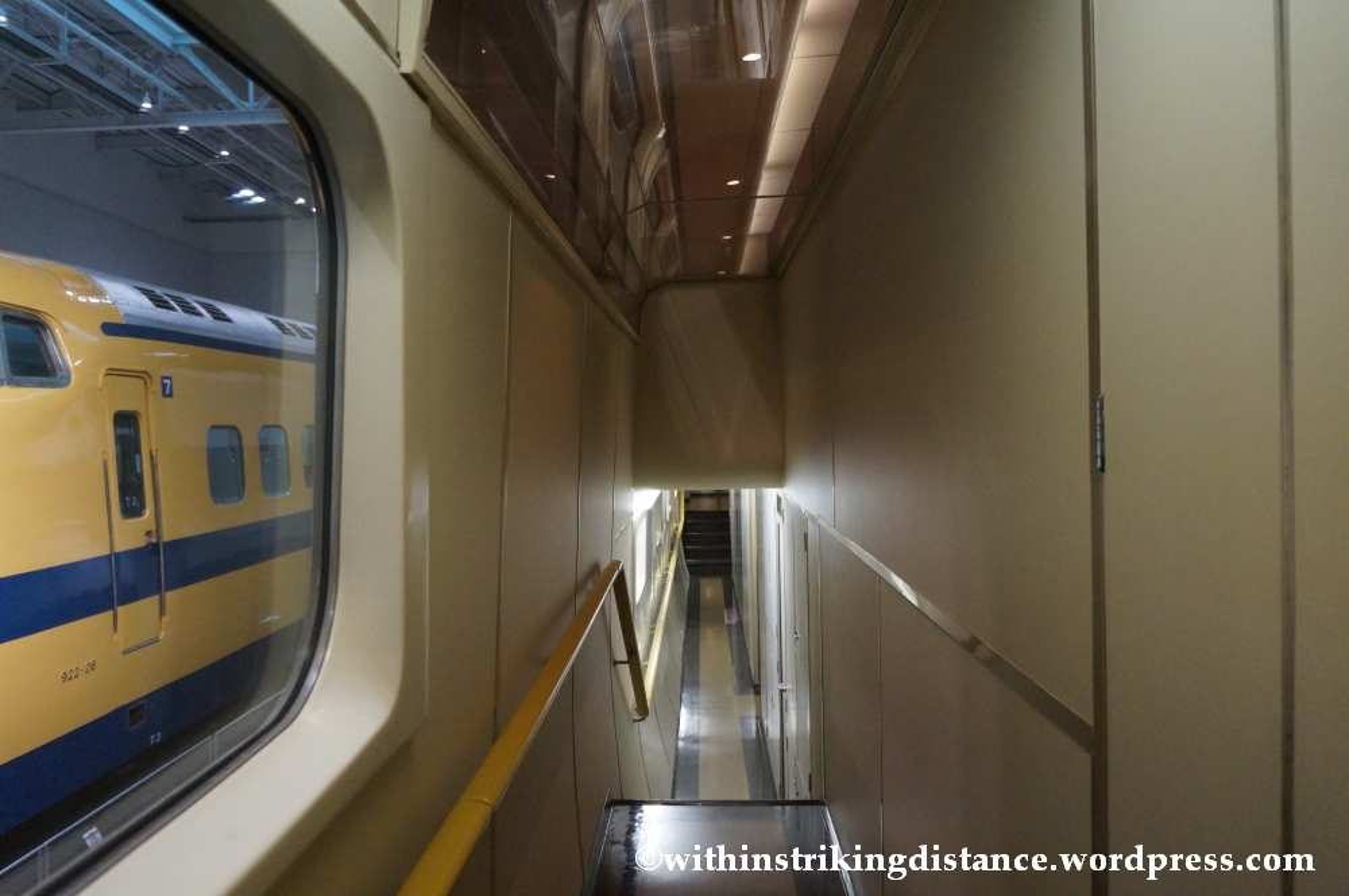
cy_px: 448
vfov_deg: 47.8
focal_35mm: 27
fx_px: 1010
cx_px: 674
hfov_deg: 67.4
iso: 3200
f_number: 3.5
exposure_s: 1/160
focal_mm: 18
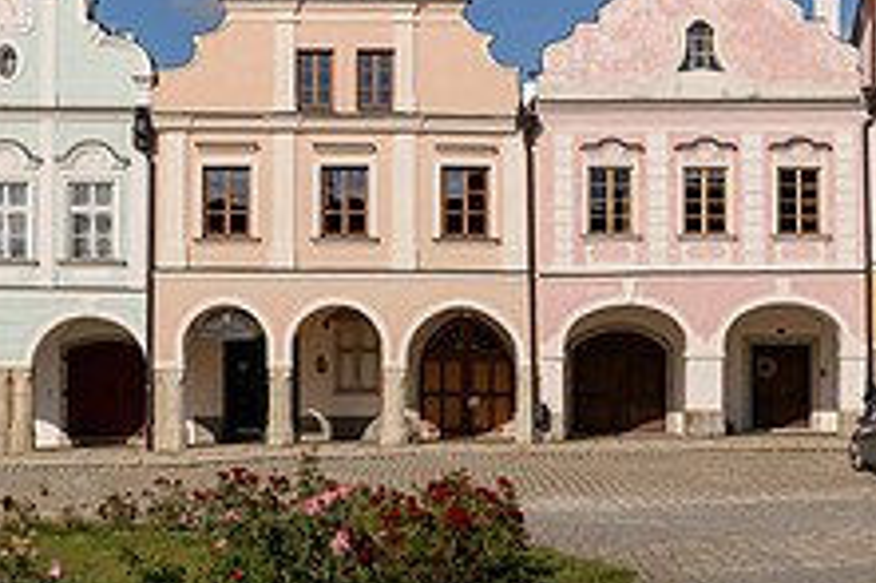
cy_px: 344
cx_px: 505
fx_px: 1921
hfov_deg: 25.7
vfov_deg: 17.2
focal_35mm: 79
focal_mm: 29
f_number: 4.5
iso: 64
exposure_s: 1/2000
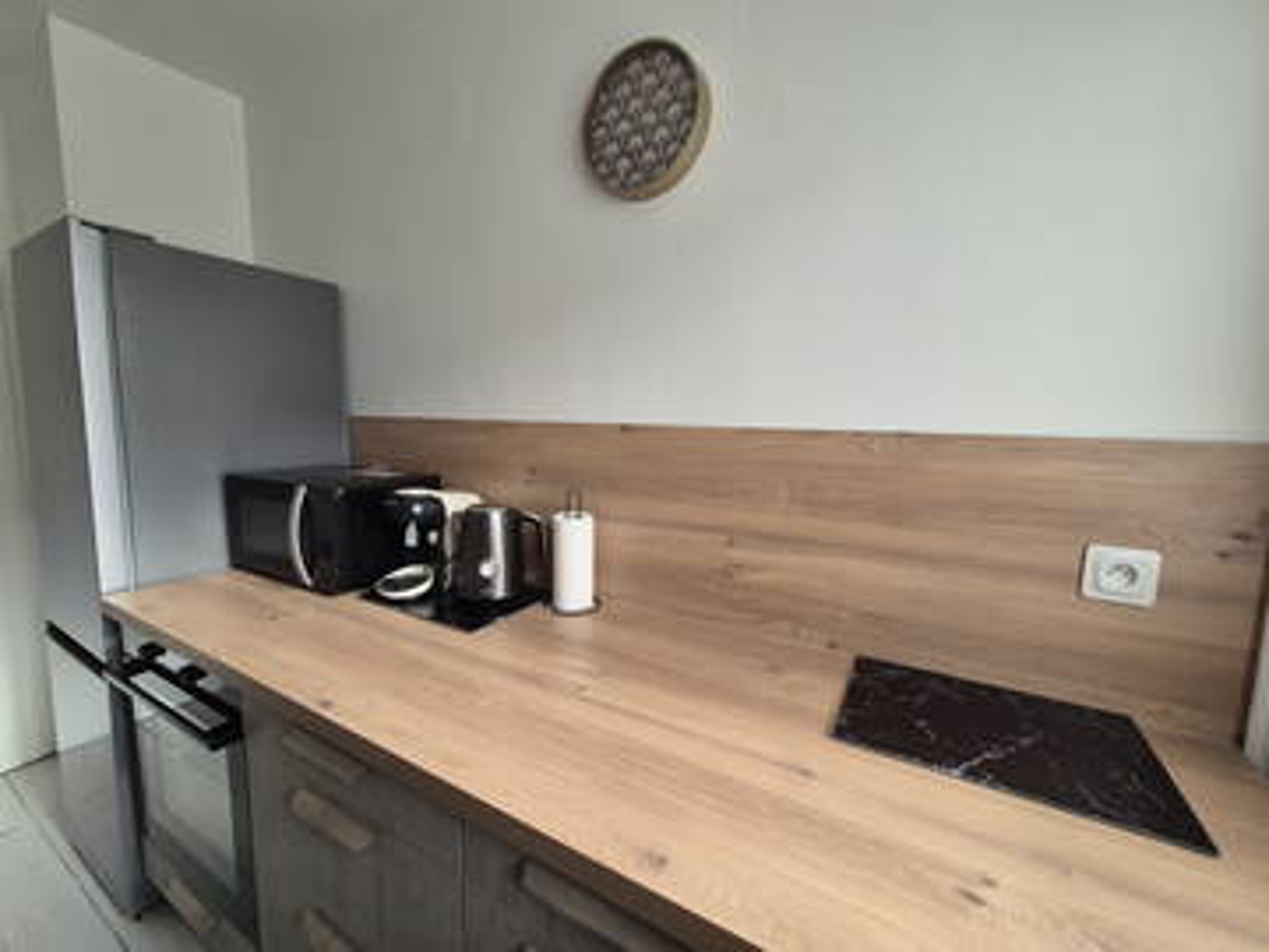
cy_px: 476
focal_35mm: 13
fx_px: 477
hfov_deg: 106.2
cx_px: 634
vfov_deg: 89.9
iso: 64
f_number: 2.2
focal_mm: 2.2
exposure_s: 1/100
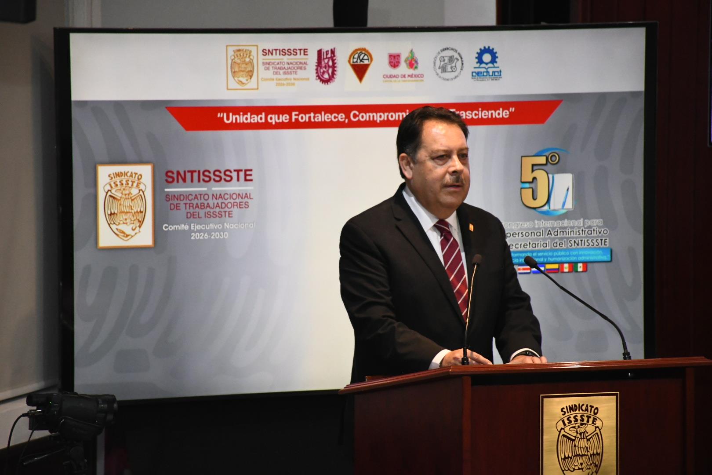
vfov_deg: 6.5
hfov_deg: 9.8
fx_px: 4153
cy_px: 238
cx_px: 356
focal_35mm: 210
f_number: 5.6
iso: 4000
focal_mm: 140
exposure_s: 1/100
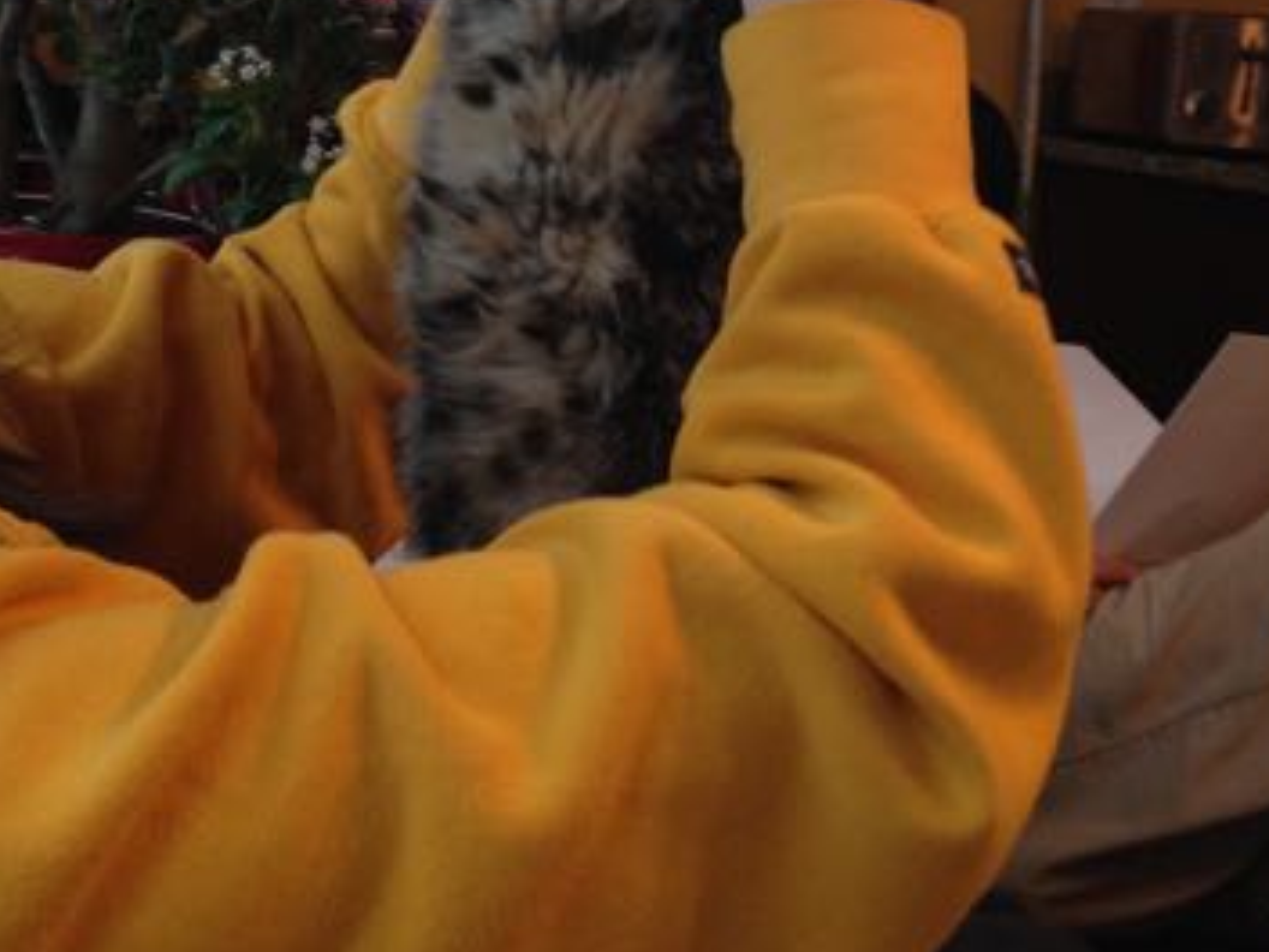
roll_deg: -6.3
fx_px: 2200
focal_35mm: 60
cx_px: 566
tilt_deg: +3.3
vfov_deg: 23.6
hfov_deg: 32.2
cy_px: 61
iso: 125
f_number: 2.4
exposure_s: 1/20
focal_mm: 4.12
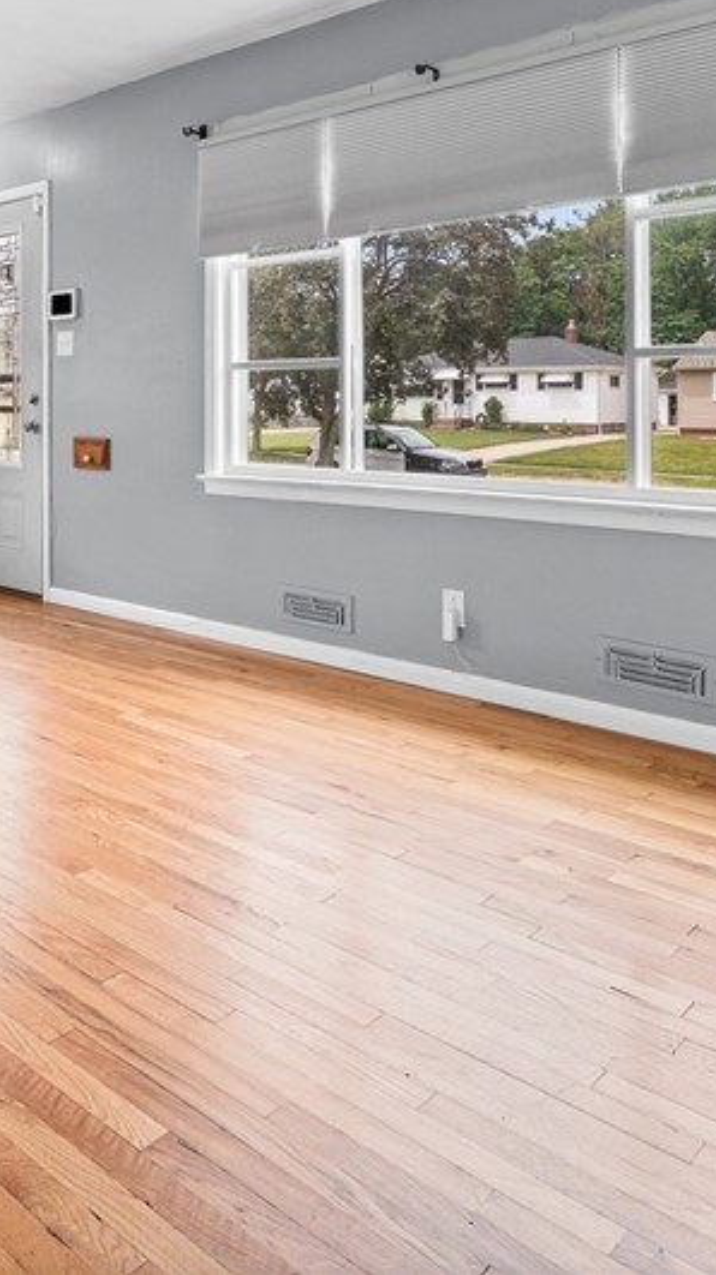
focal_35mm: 30
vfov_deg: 62.5
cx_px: 111
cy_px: 409
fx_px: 1014
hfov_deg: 37.1
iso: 250
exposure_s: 1/15
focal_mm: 14
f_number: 9
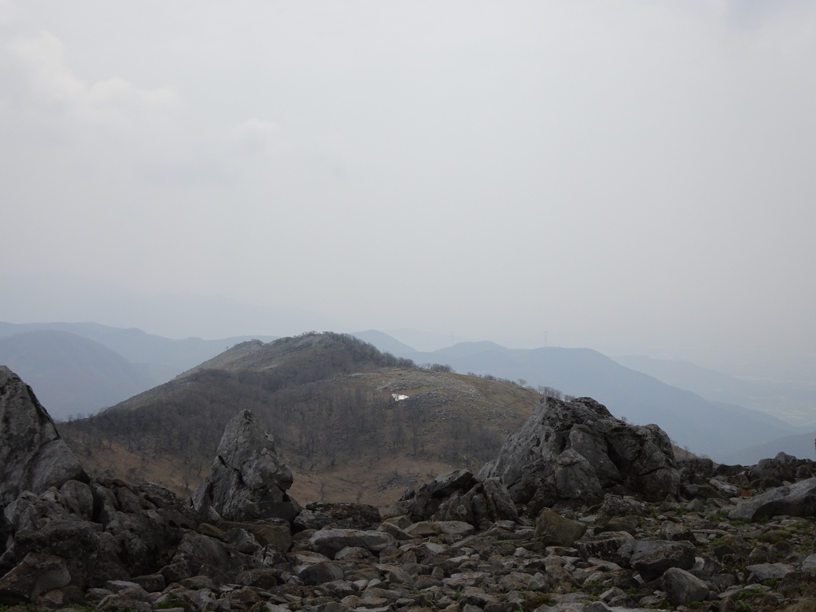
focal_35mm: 58
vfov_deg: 25.2
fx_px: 1367
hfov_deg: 33.2
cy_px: 306
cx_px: 408
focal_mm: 9.87
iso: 80
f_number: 4.5
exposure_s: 1/1000
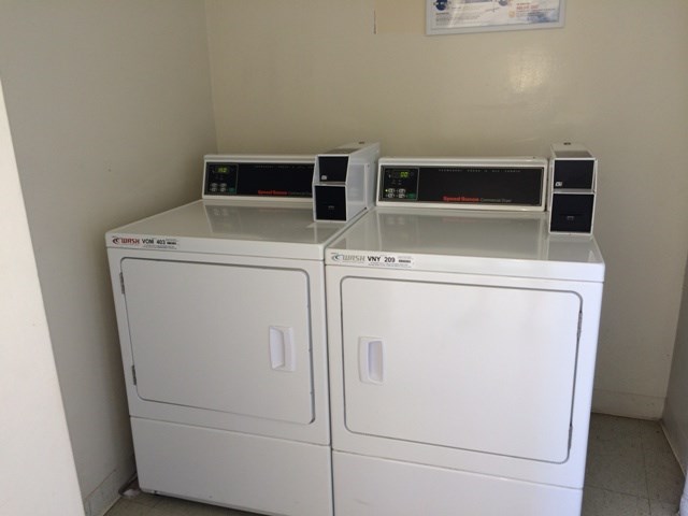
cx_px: 344
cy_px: 258
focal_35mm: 30
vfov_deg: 46.8
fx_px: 596
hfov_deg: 60.0
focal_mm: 4.12
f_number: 2.2
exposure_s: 1/40
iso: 40
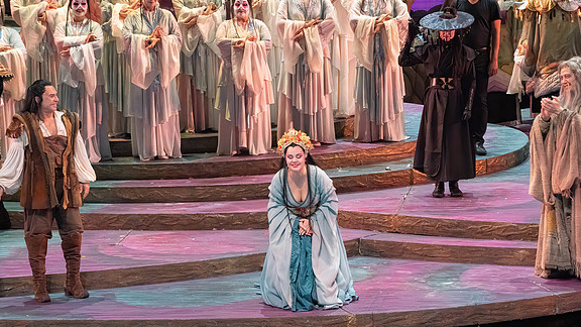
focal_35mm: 211
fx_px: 3251
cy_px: 160
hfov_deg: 10.2
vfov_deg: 5.8
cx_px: 289
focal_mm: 200
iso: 20000
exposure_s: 1/1000
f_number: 10
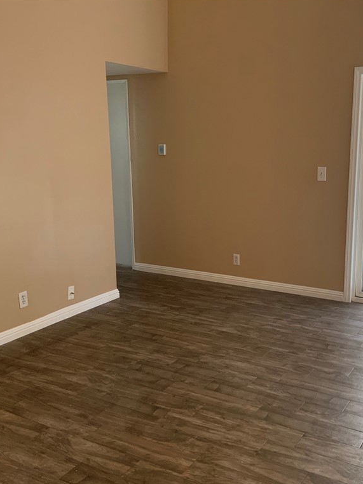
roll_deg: +0.9
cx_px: 227
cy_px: 240
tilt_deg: -11.4
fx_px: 545
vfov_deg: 47.9
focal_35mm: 39
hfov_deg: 36.6
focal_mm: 3
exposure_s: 1/60
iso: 100
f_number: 1.8
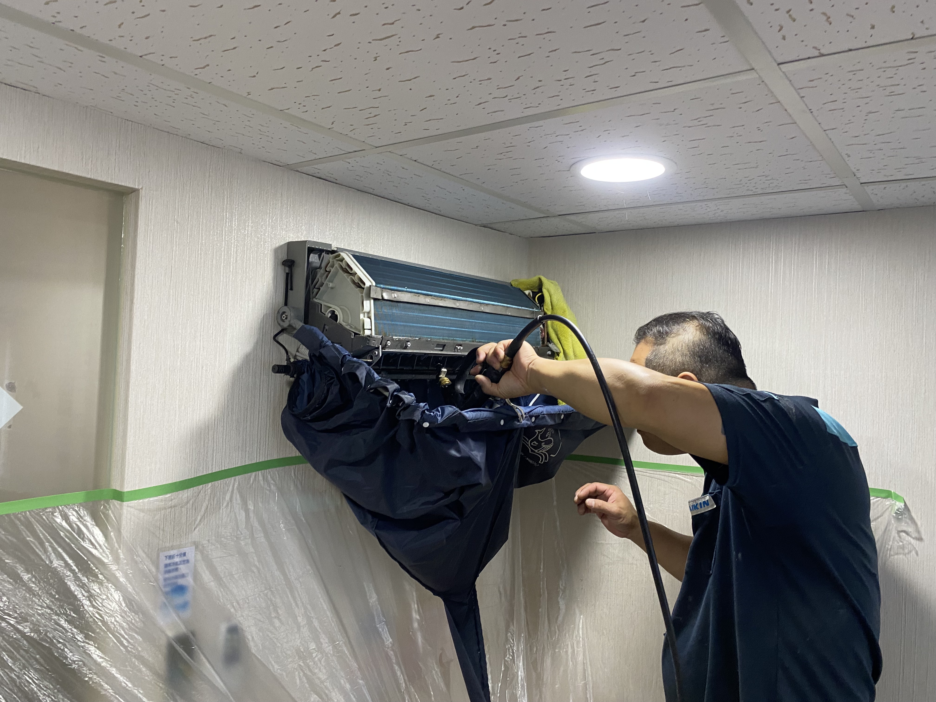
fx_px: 703
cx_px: 468
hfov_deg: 67.3
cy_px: 351
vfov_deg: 53.1
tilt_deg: -1.4
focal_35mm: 26
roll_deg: -0.2
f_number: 1.8
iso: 200
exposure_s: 1/60
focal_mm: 4.25
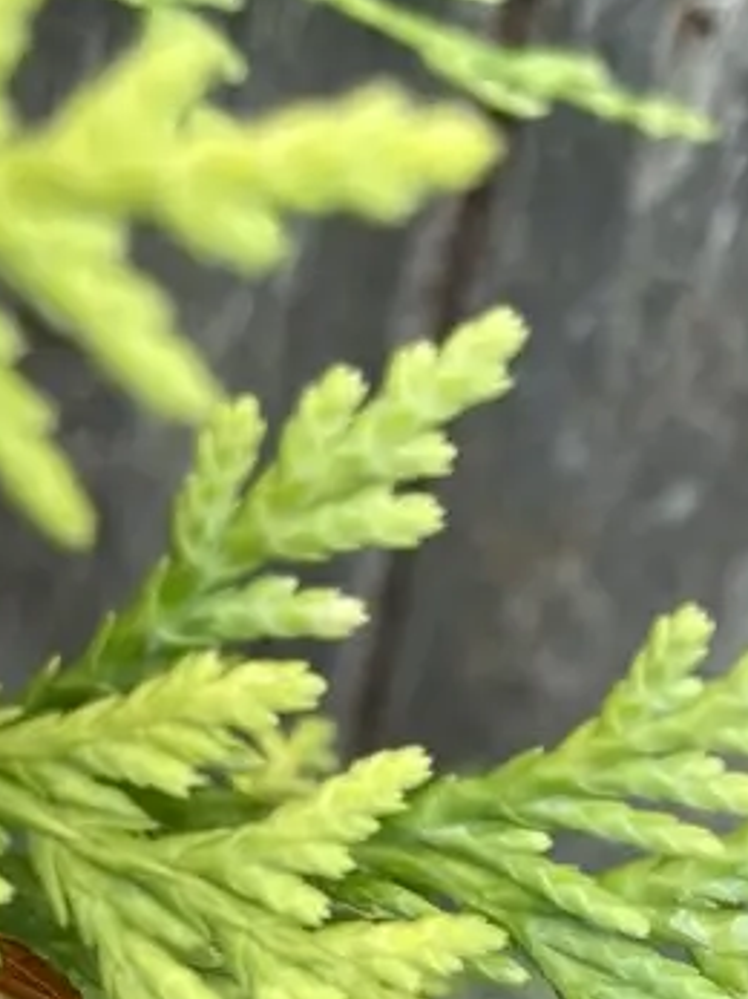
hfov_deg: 17.3
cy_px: 1244
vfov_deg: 22.0
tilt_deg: -59.3
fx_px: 2335
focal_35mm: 81
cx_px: 926
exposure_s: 1/121
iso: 32
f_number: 1.6
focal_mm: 4.2
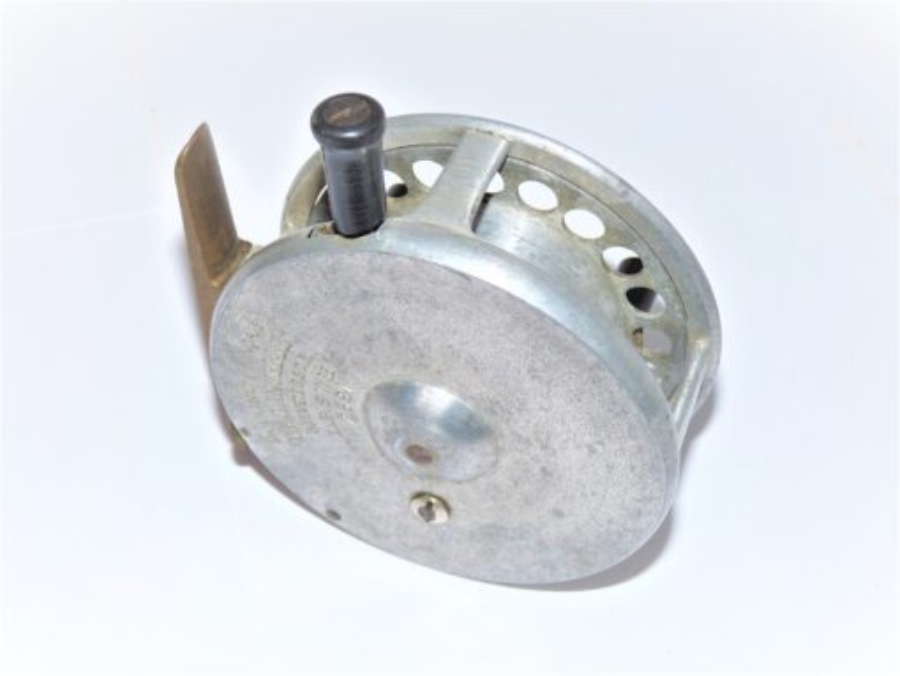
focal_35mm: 65
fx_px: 1691
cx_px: 450
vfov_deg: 22.6
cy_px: 338
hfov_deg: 29.8
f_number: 3.4
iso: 100
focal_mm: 11.5
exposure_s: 1/30
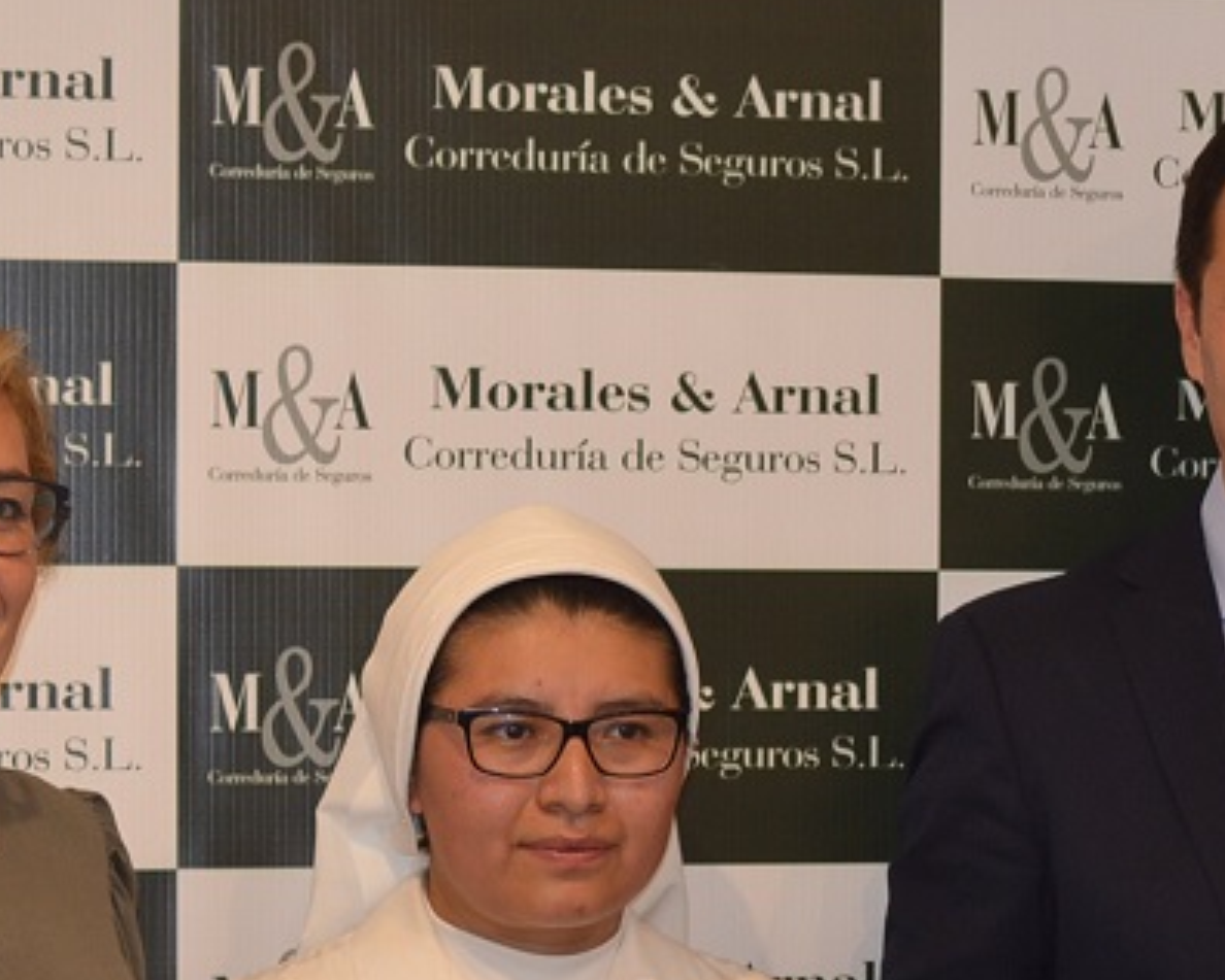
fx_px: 5419
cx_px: 1318
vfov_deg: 10.3
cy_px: 810
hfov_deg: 12.7
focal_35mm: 149
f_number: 2.5
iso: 400
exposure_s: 1/60
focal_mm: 35
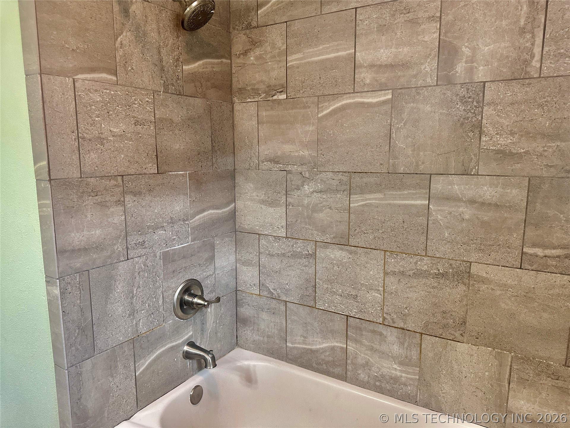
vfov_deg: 56.8
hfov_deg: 71.6
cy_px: 214
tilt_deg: -9.7
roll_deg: -0.5
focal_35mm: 24
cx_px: 285
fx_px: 395
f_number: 1.78
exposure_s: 1/60
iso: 400
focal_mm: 6.86
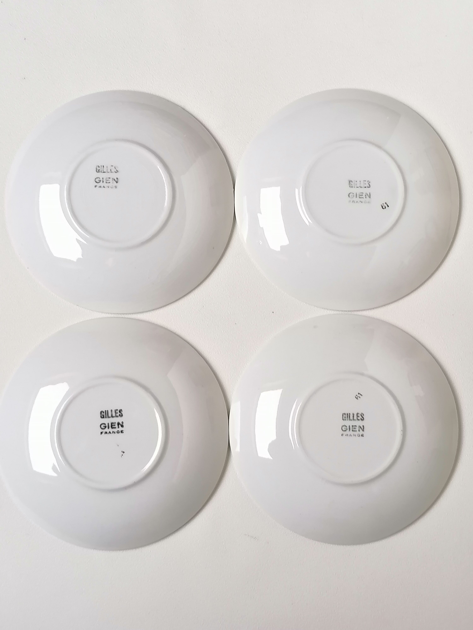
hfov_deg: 27.0
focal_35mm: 54
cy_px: 315
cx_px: 236
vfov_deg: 35.5
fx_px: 984
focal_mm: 4.75
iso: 200
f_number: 1.8
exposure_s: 1/30
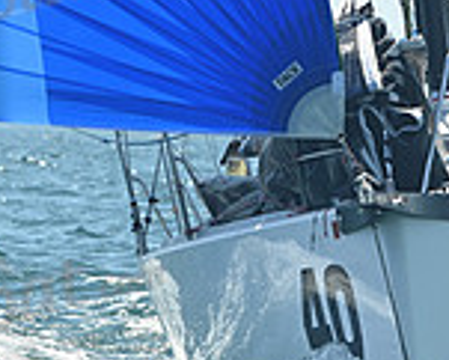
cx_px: 321
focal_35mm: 630
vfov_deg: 2.5
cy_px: 120
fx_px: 8377
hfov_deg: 3.1
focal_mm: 175
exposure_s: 1/1000
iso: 320
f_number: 6.3
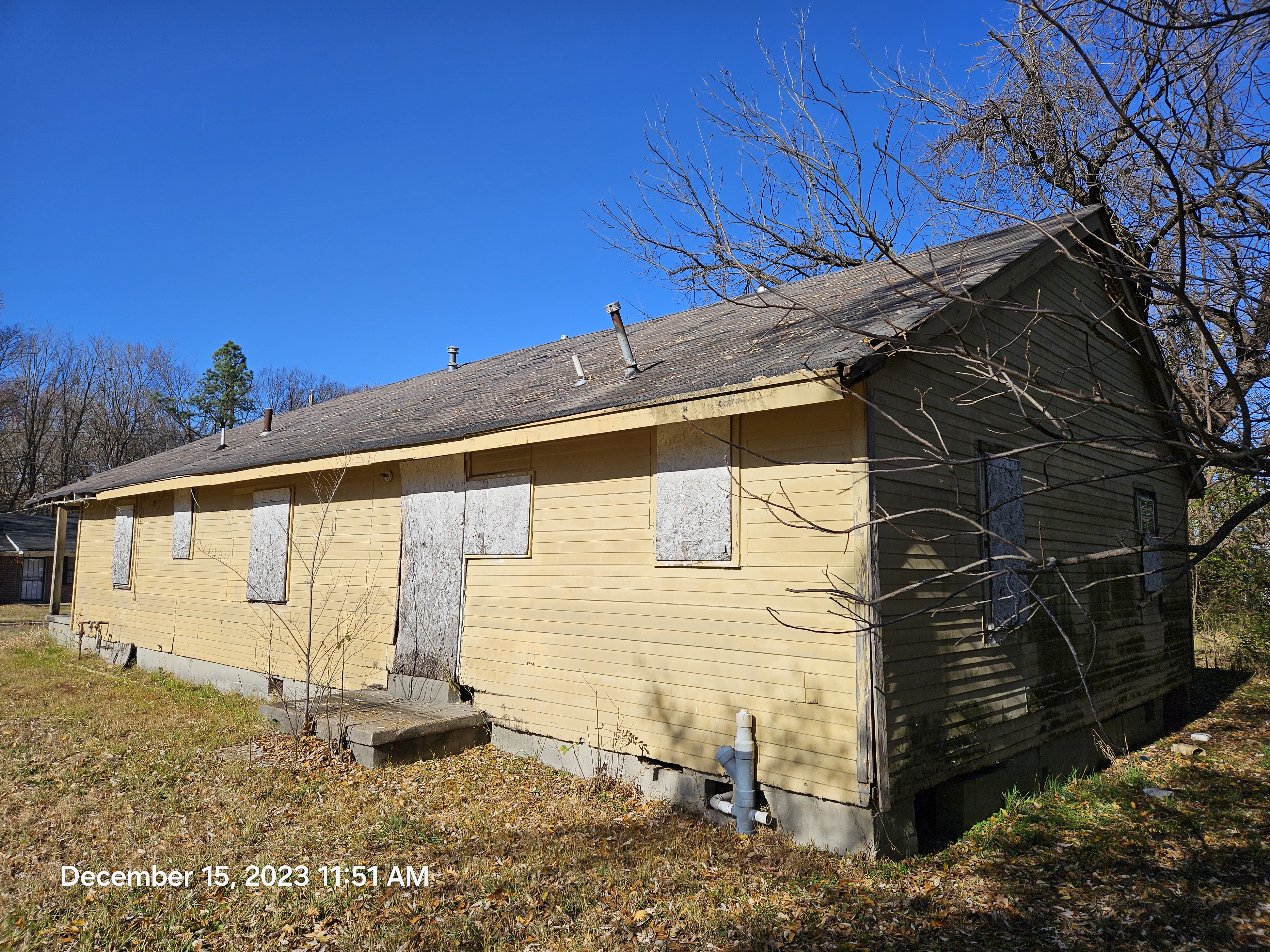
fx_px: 844
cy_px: 476
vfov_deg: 58.9
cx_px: 635
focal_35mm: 23
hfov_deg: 73.9
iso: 25
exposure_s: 1/2921
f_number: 1.8
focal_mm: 5.4
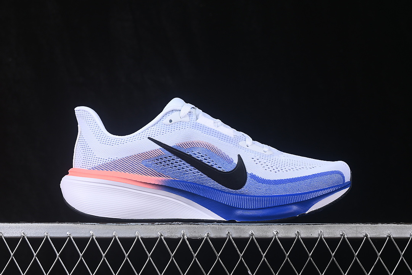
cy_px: 138
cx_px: 206
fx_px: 858
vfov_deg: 18.2
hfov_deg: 27.0
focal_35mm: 75
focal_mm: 50
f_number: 8
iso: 160
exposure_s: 1/80
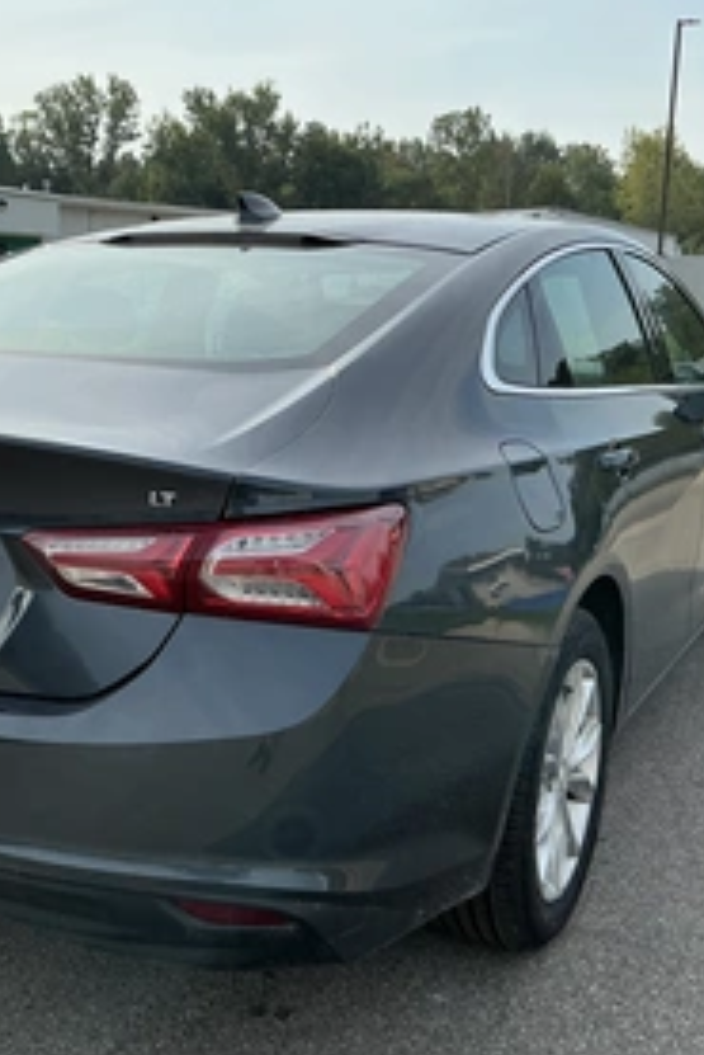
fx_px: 1230
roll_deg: -0.1
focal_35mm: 42
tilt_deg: -10.4
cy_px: 522
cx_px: 183
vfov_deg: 46.4
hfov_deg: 31.4
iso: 25
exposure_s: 1/1534
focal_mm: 3
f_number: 1.8
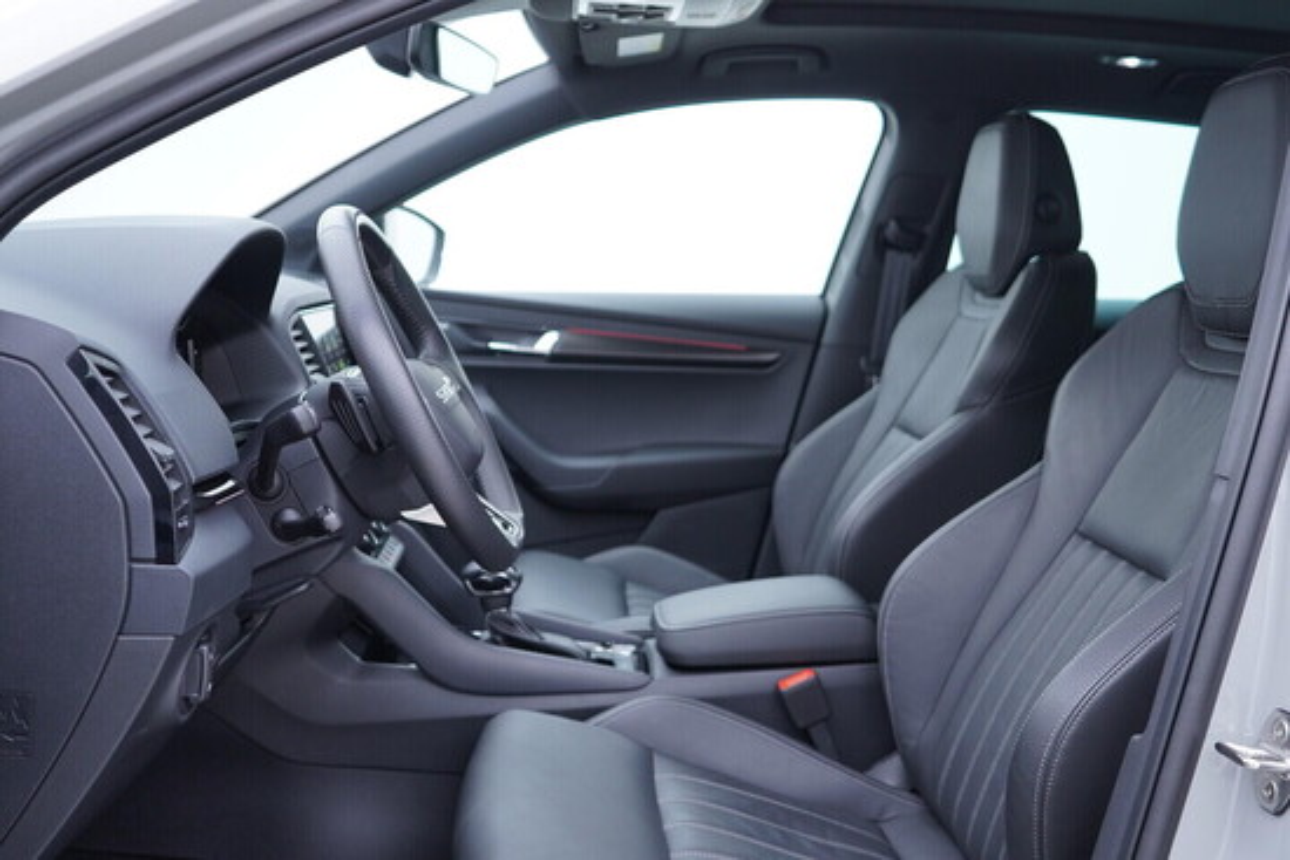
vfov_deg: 36.9
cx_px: 645
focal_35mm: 36
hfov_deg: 53.1
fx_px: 1290
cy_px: 430
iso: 250
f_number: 2.8
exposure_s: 1/40
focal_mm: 24
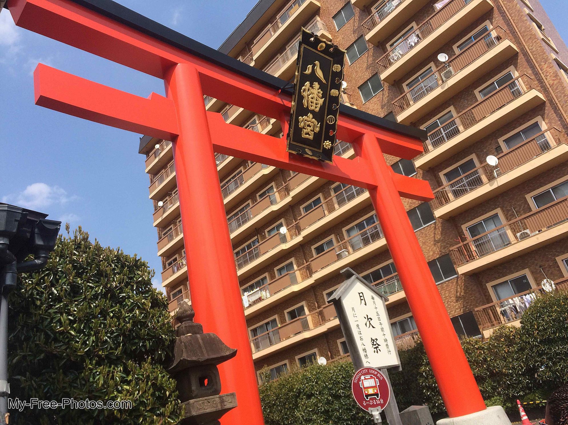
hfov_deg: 61.7
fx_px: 476
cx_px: 284
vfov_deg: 48.2
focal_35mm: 29
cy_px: 212
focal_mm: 4.15
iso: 32
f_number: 2.2
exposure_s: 1/1866
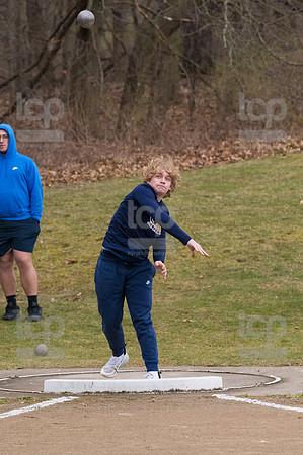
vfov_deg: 8.6
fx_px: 3037
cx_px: 152
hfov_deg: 5.7
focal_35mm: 240
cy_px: 228
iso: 2000
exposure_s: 1/2000
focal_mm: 160
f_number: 5
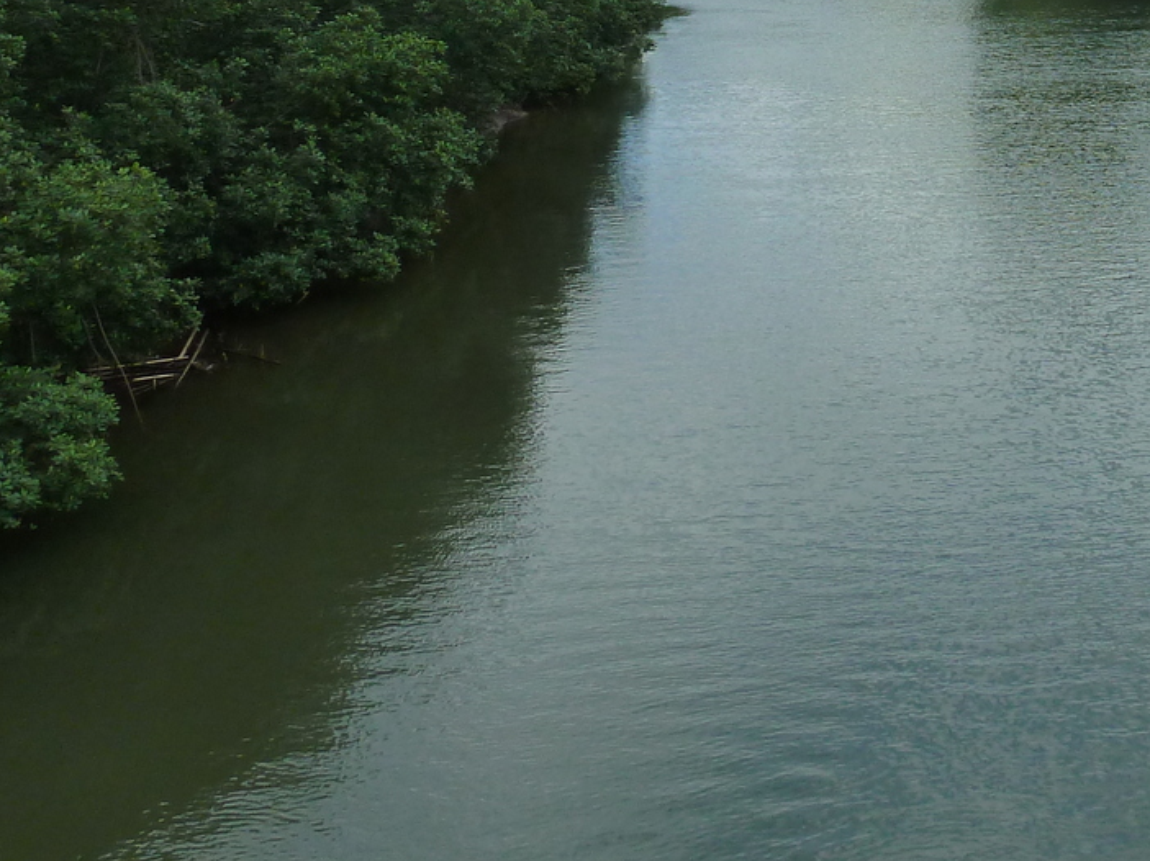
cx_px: 1062
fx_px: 1893
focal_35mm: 57
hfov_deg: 32.0
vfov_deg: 24.1
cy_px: -64
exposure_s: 1/400
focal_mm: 4.1
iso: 125
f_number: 4
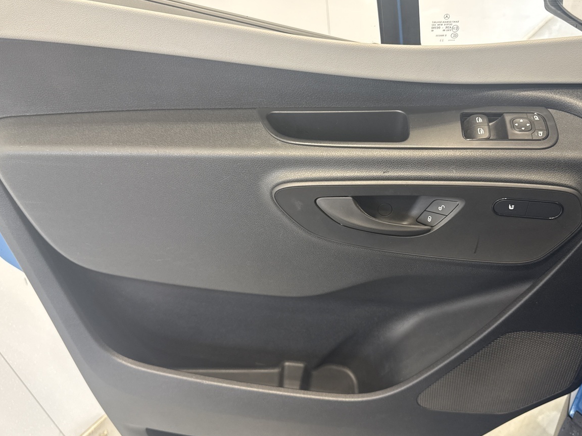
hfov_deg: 59.7
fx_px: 504
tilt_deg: -38.5
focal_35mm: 30
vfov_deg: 46.8
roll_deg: +5.4
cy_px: 221
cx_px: 335
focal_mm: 6.76
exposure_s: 1/50
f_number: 1.78
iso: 160
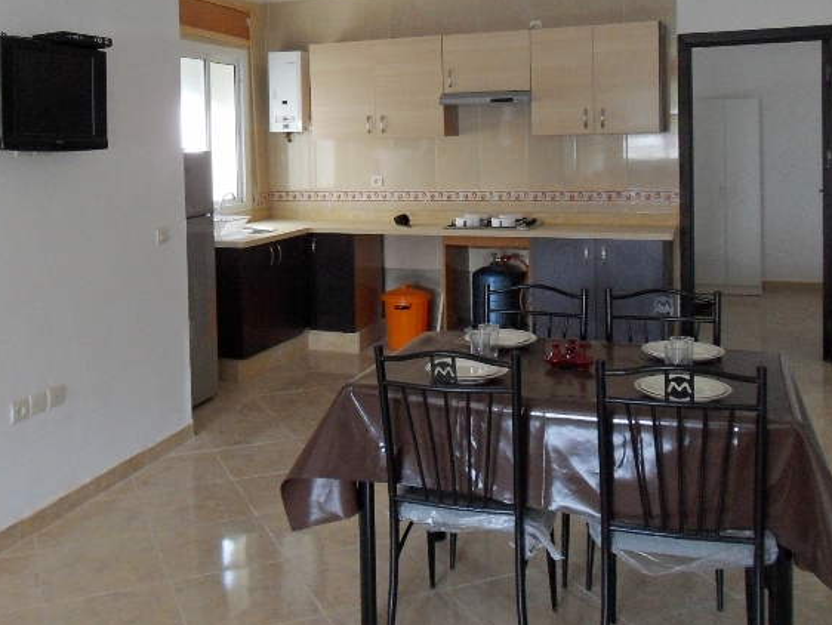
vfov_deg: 39.9
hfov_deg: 52.4
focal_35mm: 35
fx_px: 842
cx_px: 355
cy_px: 176
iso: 200
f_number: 3.3
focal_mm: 4.2
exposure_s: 1/30
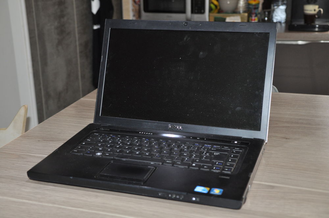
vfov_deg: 23.7
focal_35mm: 57
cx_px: 164
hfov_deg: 35.1
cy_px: 109
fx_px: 520
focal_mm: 38
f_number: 4.5
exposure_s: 1/60
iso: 800
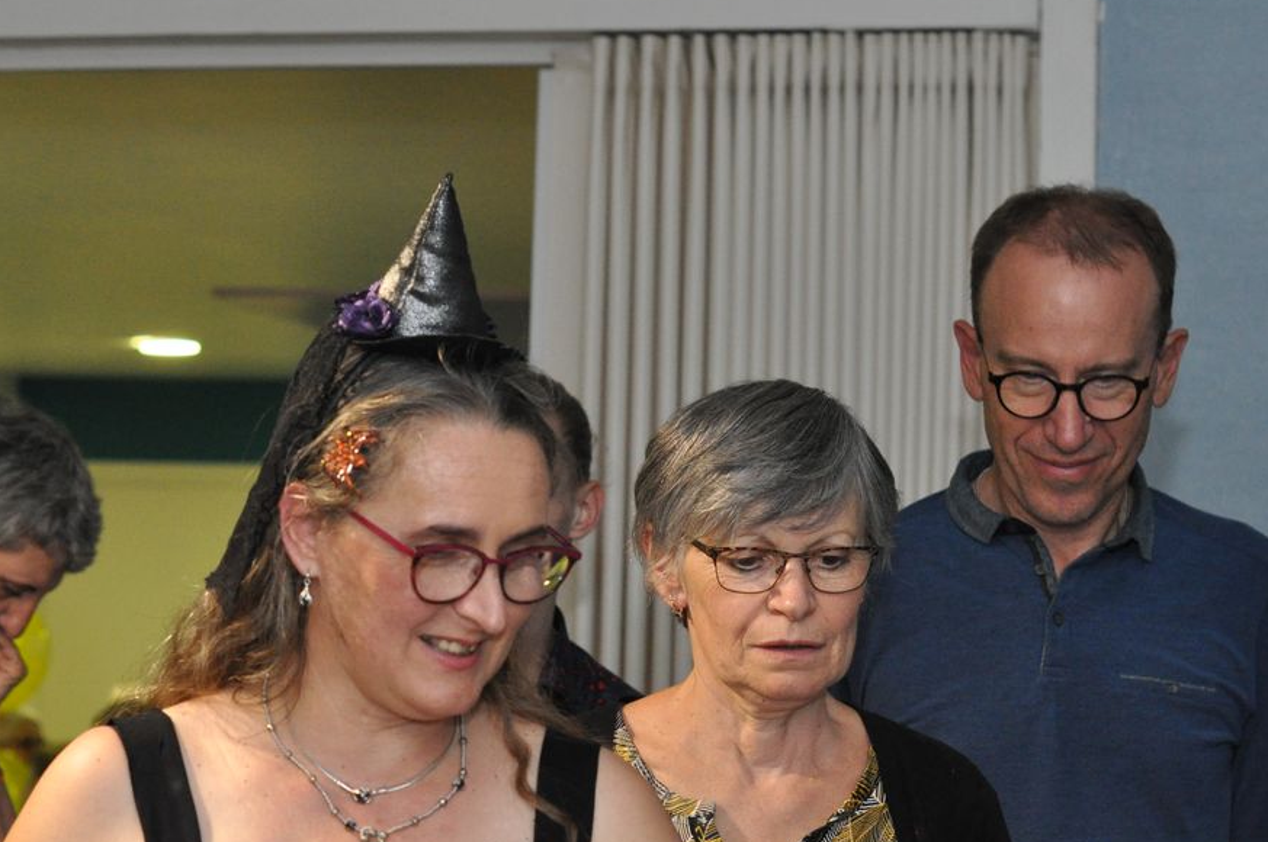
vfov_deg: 12.4
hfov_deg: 18.6
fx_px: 3870
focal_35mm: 110
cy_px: 595
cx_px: 484
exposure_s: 1/60
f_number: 4
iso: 1600
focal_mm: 50
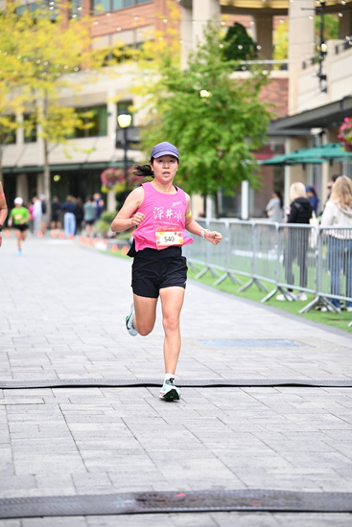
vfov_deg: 20.0
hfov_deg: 13.4
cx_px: 176
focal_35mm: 102
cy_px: 264
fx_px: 1495
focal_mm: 102
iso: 1250
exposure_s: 1/1250
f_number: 2.8
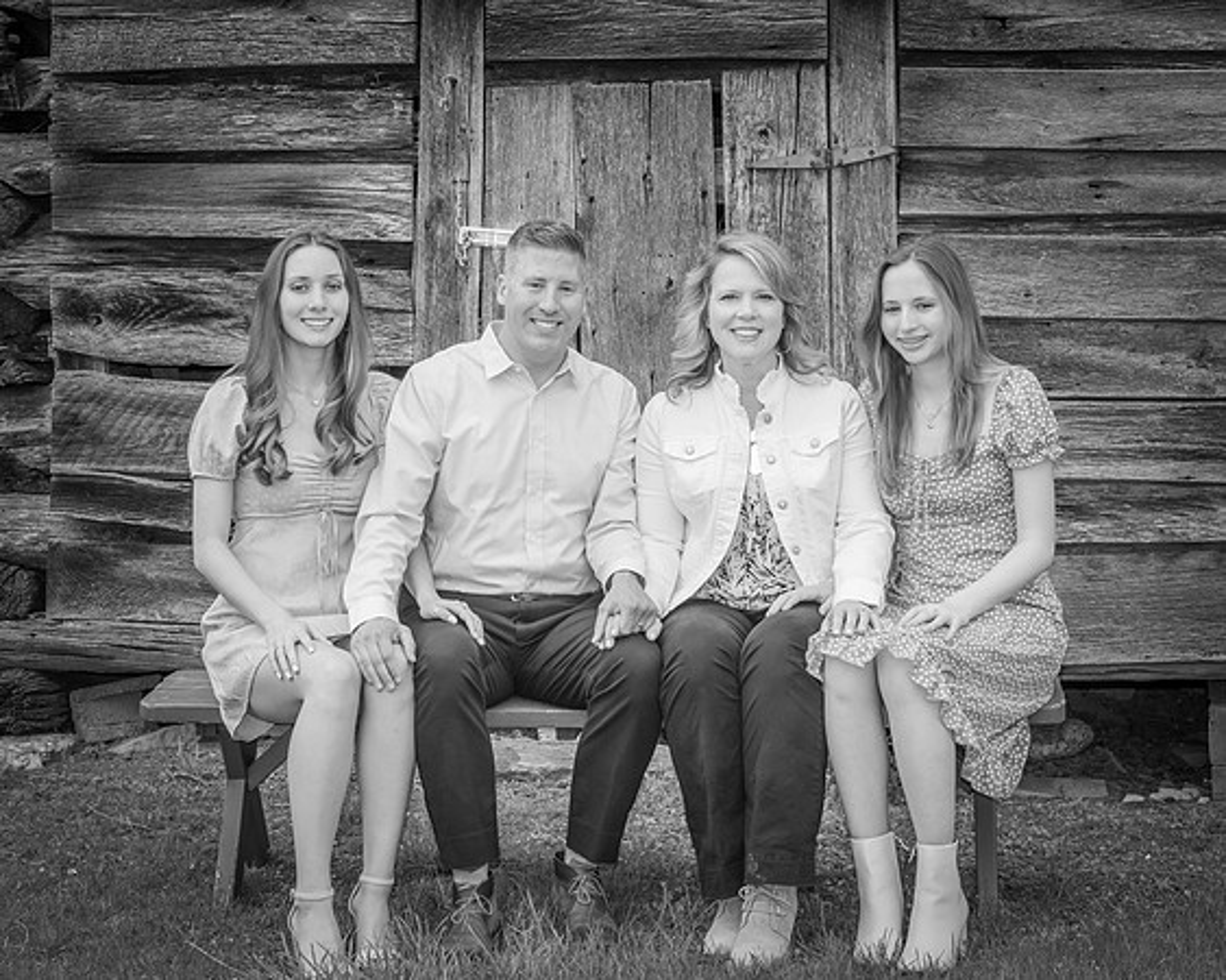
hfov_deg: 22.8
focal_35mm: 84
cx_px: 666
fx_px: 3036
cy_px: 451
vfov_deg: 18.3
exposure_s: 1/250
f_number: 8
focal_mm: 44
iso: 140
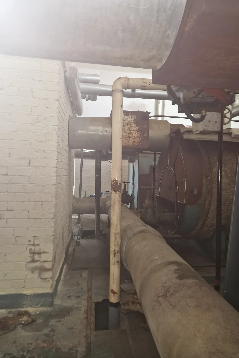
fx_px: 239
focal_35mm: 24
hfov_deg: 53.1
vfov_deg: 73.7
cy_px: 179
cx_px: 123
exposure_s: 1/50
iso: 640
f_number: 1.8
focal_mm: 5.4
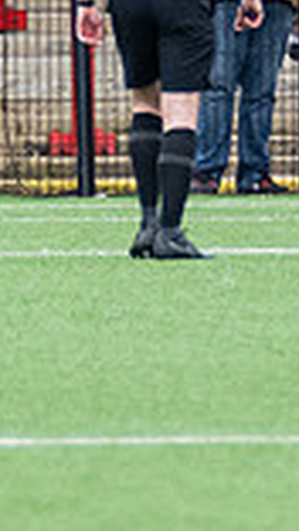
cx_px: 781
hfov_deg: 0.7
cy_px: -24
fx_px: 23262
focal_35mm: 1654
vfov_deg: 1.3
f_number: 4
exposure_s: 1/1250
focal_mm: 200
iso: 800
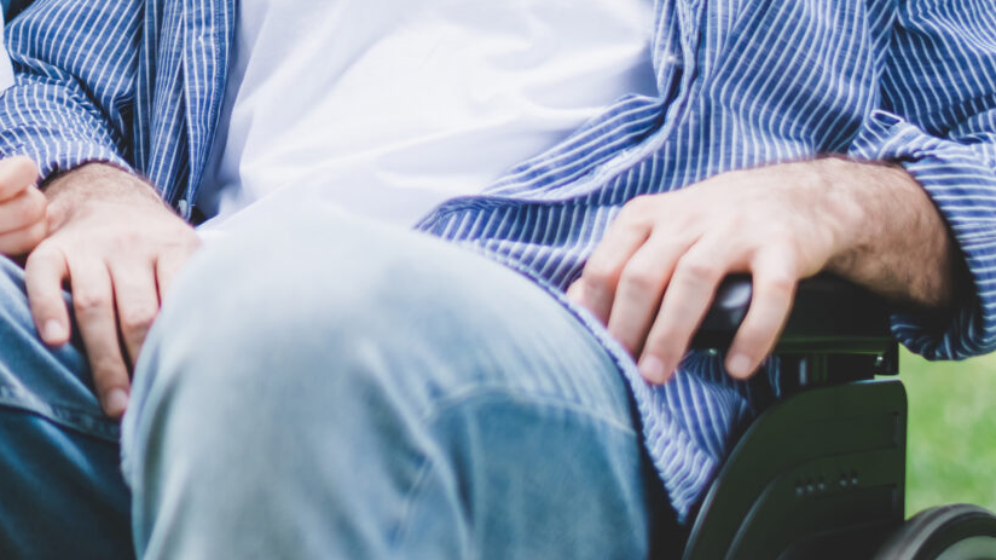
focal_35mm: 114
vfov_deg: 10.2
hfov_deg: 17.8
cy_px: -322
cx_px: -230
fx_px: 3010
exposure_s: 1/1250
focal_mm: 35
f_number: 2
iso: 100
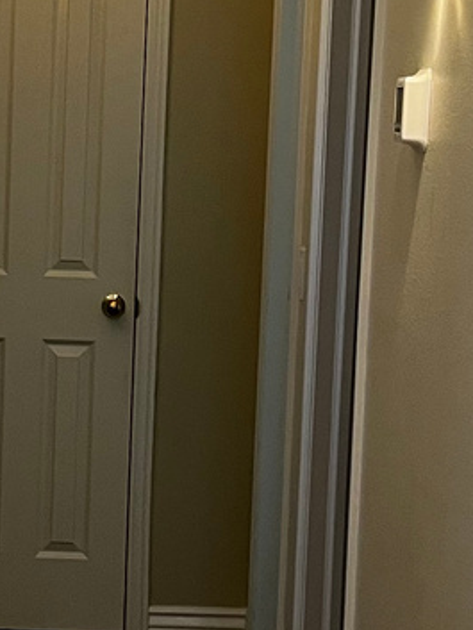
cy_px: 294
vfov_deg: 17.4
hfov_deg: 13.0
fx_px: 2057
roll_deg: -2.3
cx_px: 20
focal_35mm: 113
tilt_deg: -6.2
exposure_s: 1/60
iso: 125
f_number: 1.6
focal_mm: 5.1
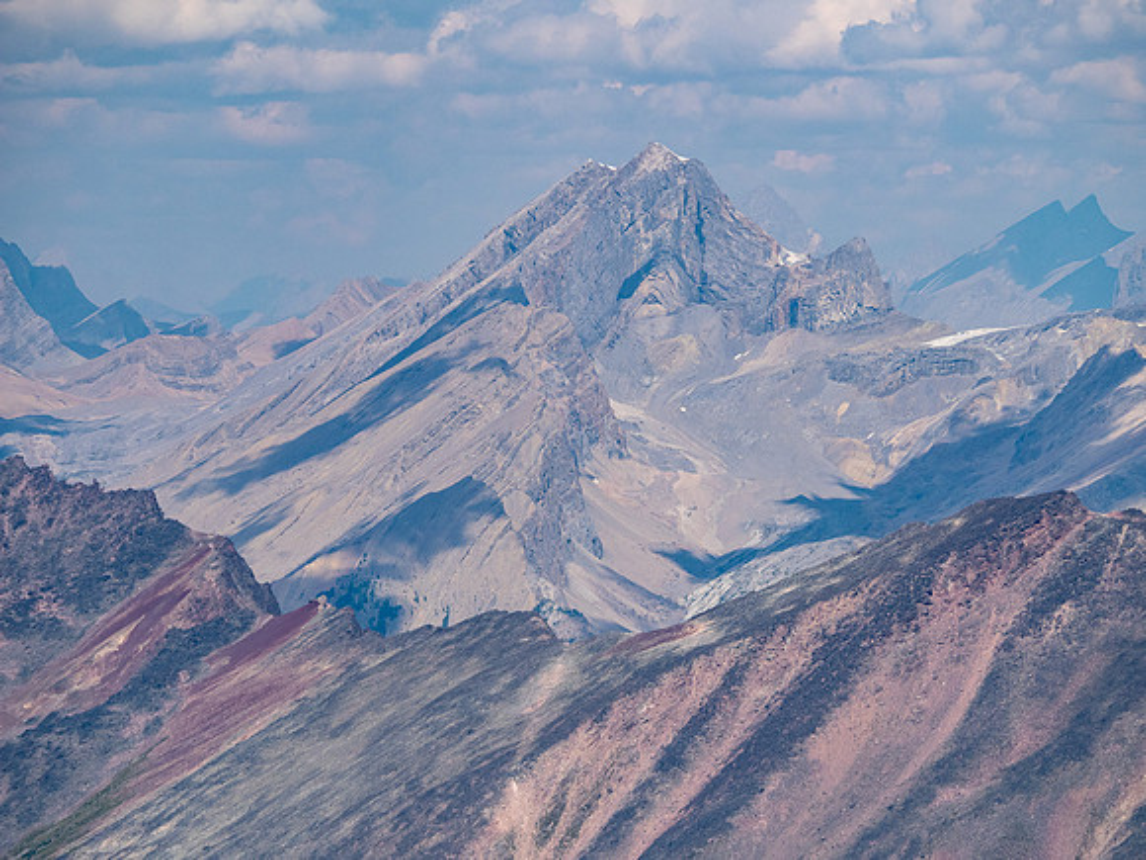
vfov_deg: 5.0
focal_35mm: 300
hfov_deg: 6.6
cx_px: 573
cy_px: 430
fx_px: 9932
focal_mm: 150
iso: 200
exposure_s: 1/500
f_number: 8
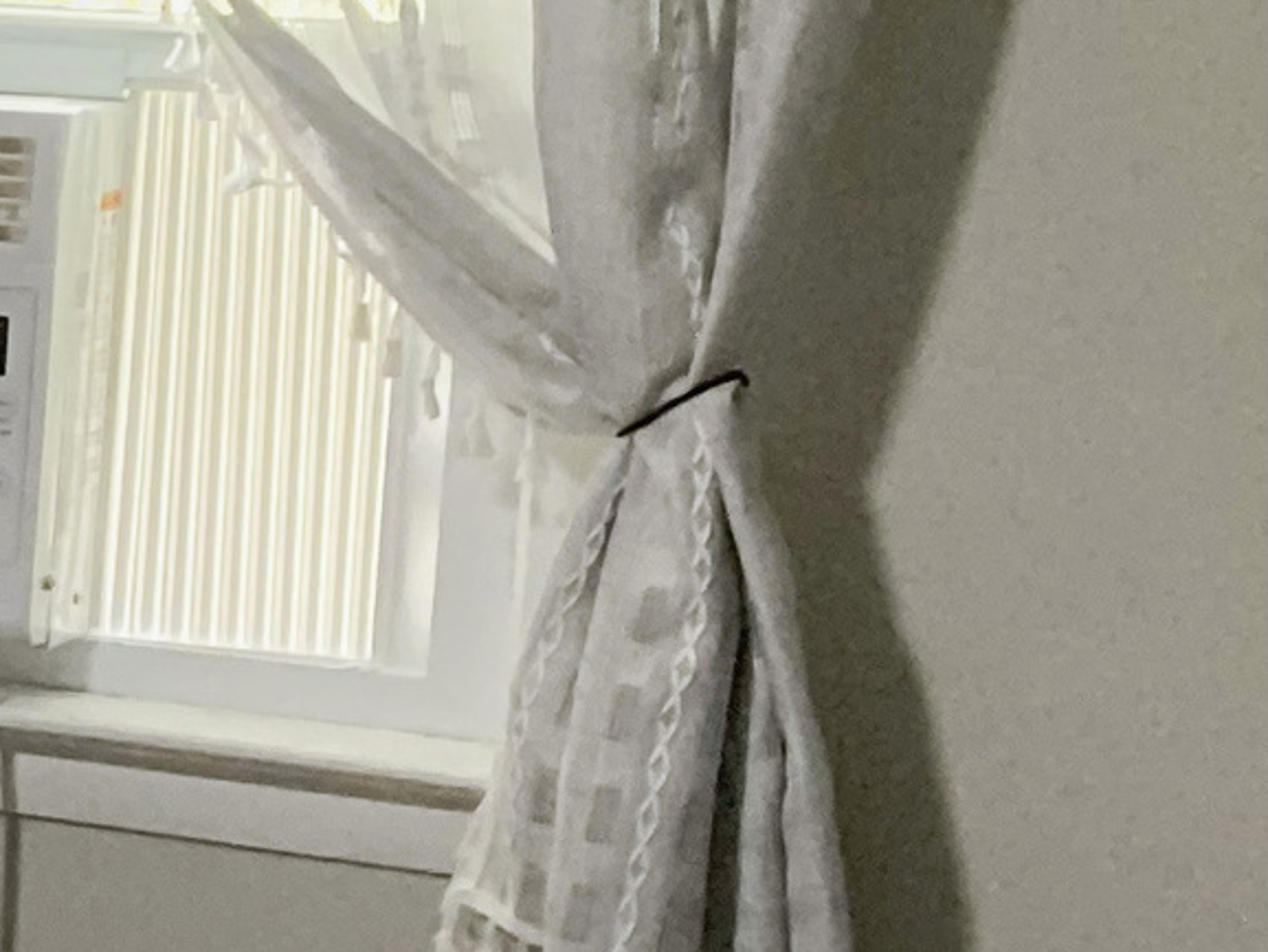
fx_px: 5459
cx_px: -2105
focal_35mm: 149
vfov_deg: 10.0
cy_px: 534
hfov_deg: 10.6
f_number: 1.8
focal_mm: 3.99
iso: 320
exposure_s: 1/60
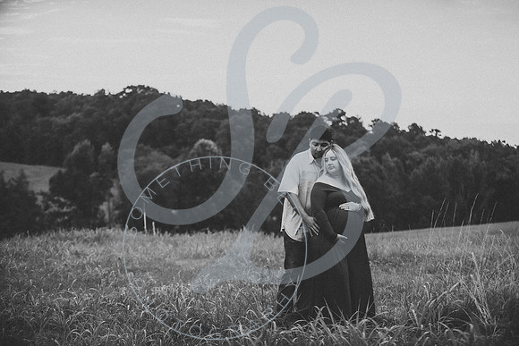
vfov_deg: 19.5
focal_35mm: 70
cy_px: 173
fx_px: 1009
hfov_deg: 28.8
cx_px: 260
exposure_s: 1/1000
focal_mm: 70
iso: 200
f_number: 2.8
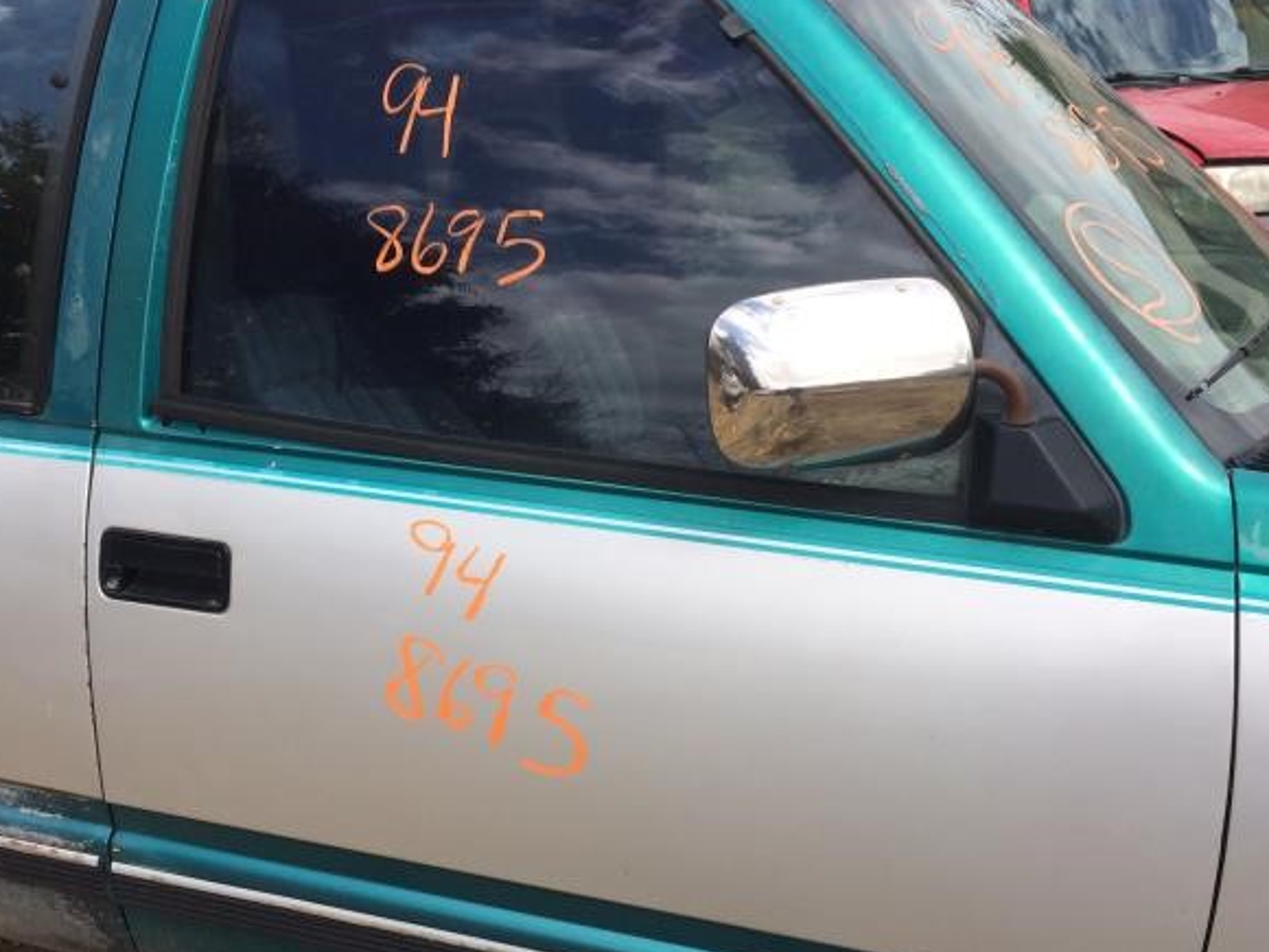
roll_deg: +6.1
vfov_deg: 35.8
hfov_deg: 46.7
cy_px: 569
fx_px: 1466
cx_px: 580
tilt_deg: -12.9
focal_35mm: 40
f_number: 2.2
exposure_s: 1/1140
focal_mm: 4.15
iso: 32
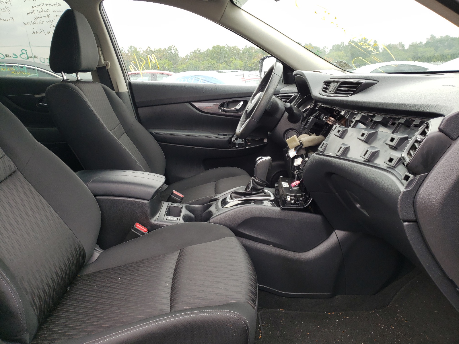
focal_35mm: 26
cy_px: 172
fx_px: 345
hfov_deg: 67.3
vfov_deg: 53.1
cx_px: 230
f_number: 1.5
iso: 50
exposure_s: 1/145
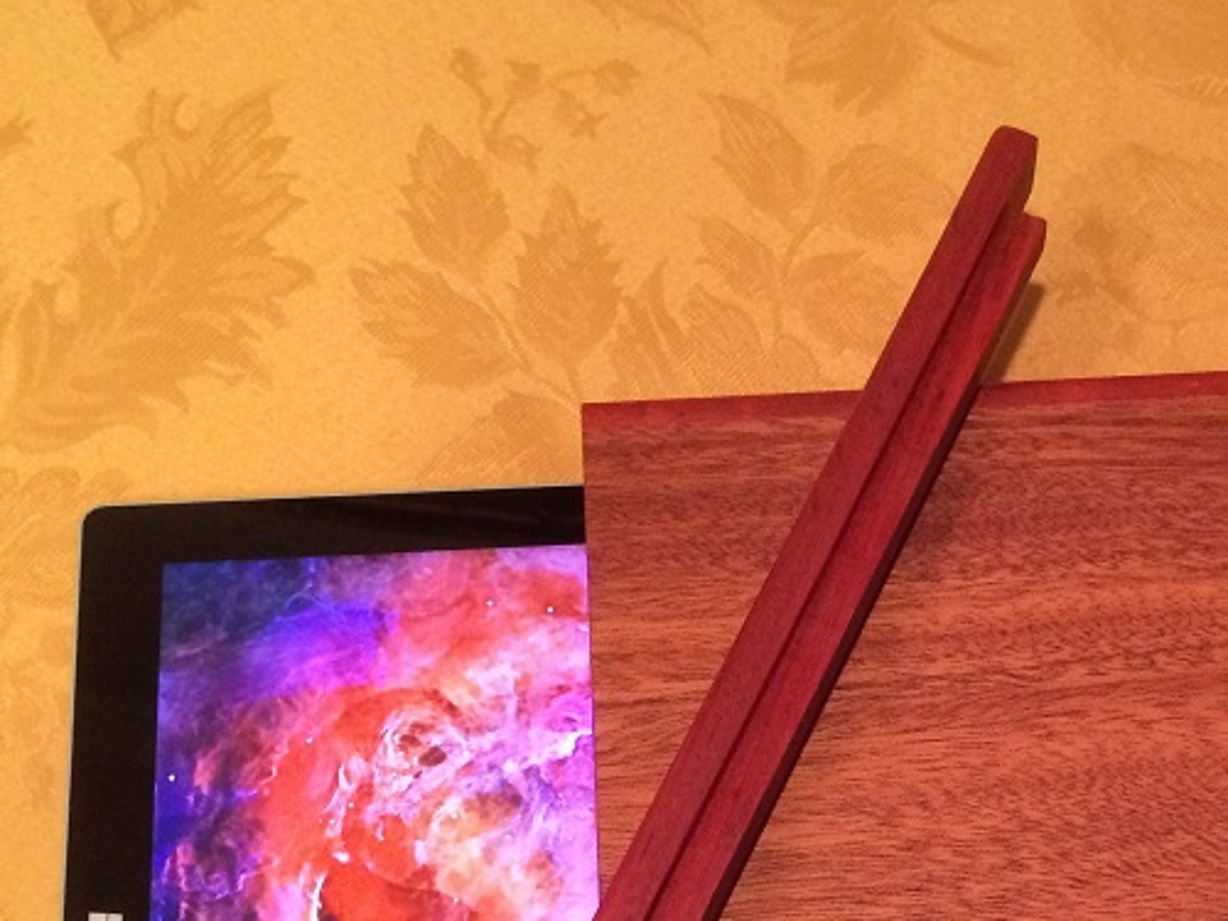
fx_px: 2058
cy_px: 860
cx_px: 1027
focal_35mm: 58
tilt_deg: -73.8
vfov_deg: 24.4
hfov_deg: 32.1
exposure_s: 1/30
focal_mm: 4.15
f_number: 2.2
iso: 320
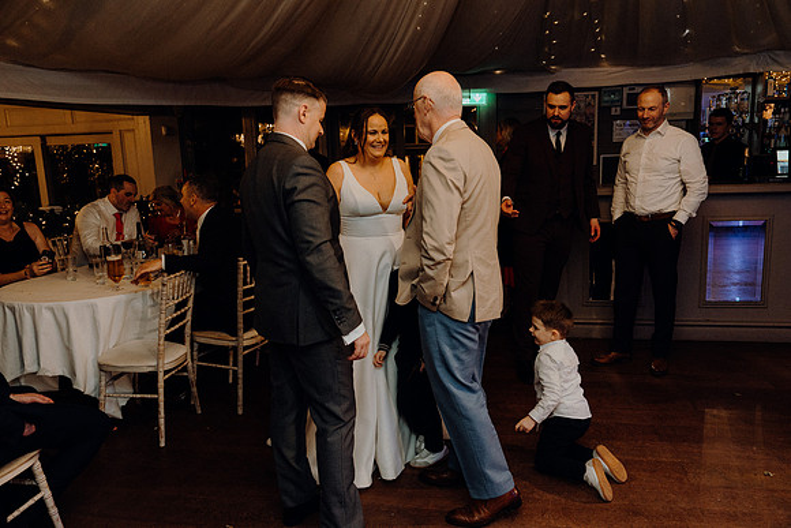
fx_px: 593
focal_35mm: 27
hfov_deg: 67.4
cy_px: 264
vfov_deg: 48.0
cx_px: 396
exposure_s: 1/160
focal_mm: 27
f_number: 3.5
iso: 2500
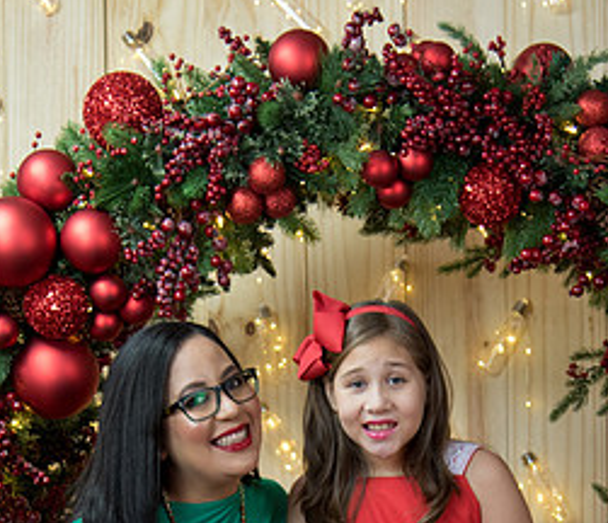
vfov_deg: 11.2
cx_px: 296
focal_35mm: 142
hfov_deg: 13.2
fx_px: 2632
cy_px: 533
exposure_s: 1/80
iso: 1000
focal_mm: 58
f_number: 4.5
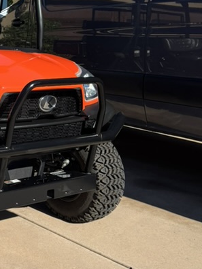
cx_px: -49
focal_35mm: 62
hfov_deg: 21.7
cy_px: 60
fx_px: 482
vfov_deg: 30.6
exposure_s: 1/3096
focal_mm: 6.76
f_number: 1.78
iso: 80
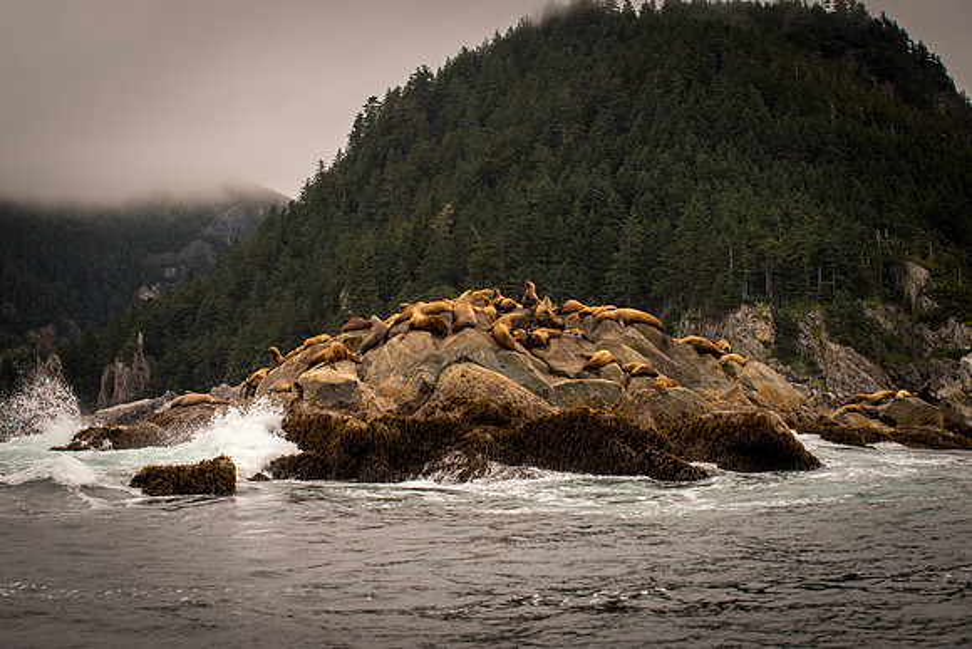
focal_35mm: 78
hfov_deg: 25.9
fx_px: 2117
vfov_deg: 17.4
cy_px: 303
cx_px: 441
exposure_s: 1/500
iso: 100
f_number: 6.7
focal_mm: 70
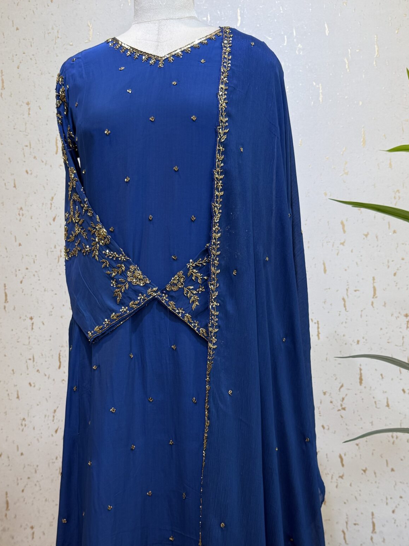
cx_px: 175
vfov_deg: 46.1
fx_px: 630
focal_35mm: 40
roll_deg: -0.7
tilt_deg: -1.1
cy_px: 362
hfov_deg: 35.9
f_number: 1.78
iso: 80
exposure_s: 1/100
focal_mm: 6.76
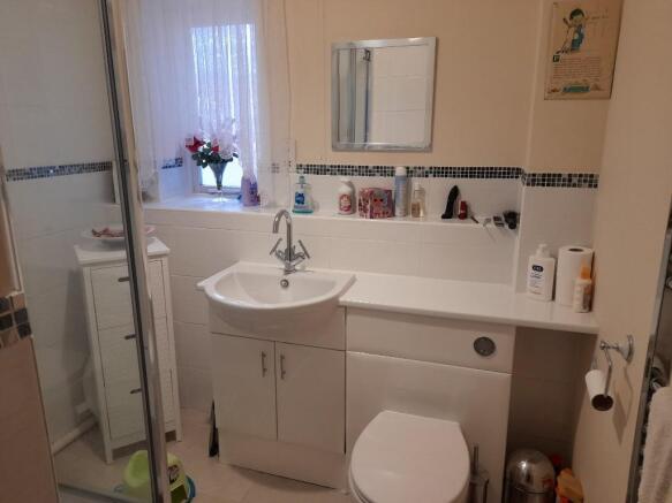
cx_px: 336
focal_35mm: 25
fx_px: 485
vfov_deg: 54.9
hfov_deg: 69.4
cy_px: 252
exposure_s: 1/50
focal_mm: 4.6
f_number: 2
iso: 200
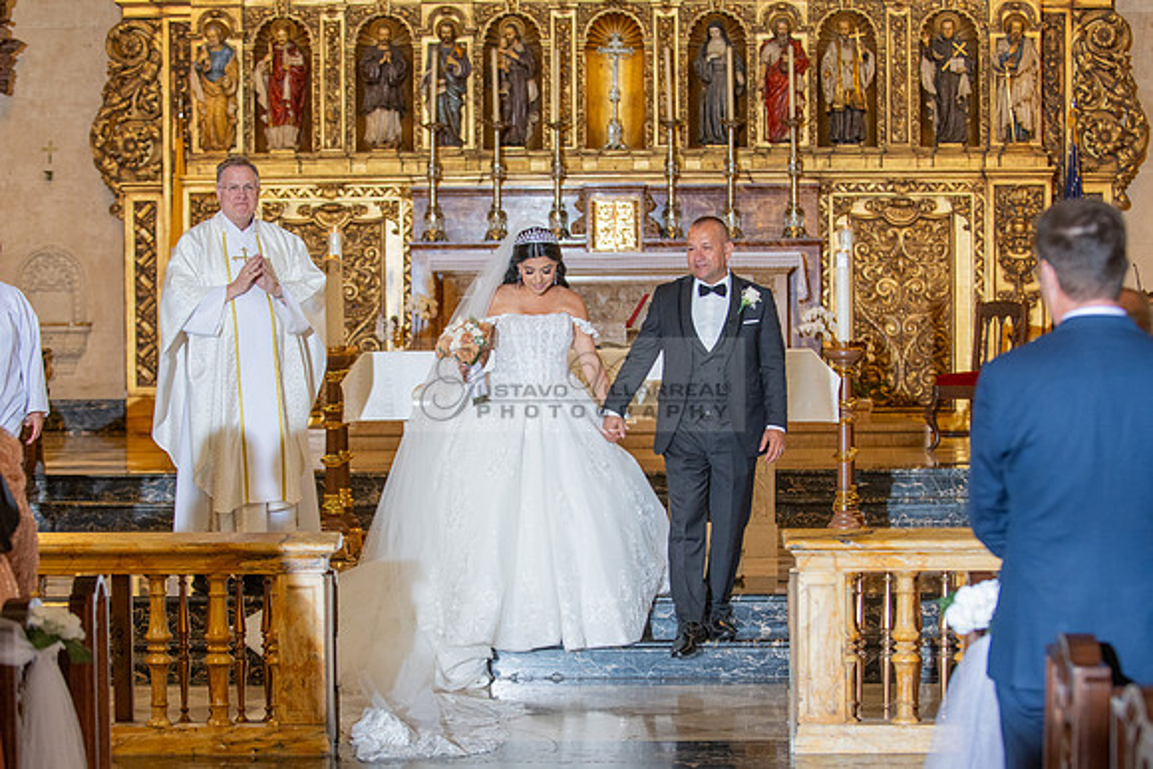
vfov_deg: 16.1
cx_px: 576
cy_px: 466
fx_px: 2715
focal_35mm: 85
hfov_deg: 24.0
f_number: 3.2
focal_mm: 70
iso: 1000
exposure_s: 1/160
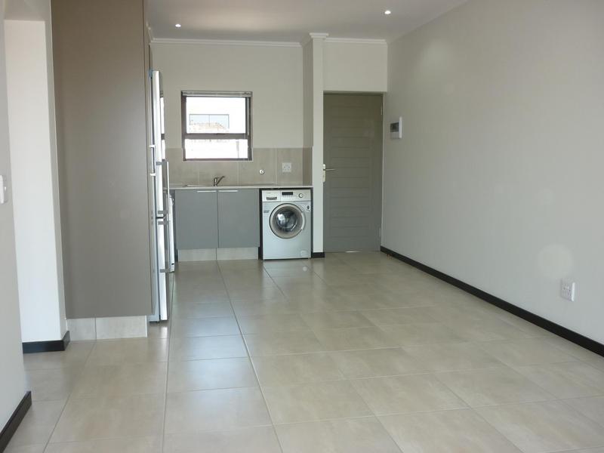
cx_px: 302
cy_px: 226
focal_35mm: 33
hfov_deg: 55.4
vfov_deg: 42.9
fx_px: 576
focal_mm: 5.5
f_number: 2.8
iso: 100
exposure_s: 1/80
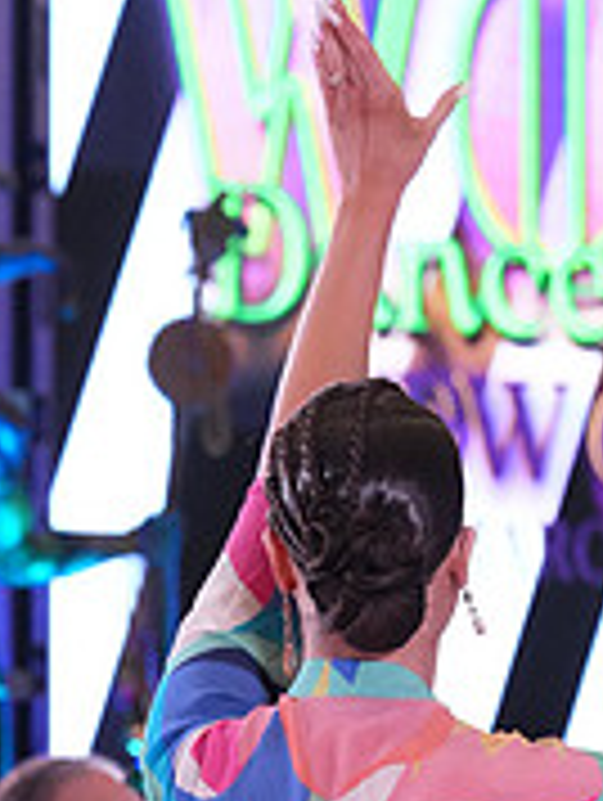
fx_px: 12976
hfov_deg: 2.7
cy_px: 1296
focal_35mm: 560
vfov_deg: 3.5
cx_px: 655
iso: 6400
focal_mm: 179
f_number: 7.1
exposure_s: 1/400
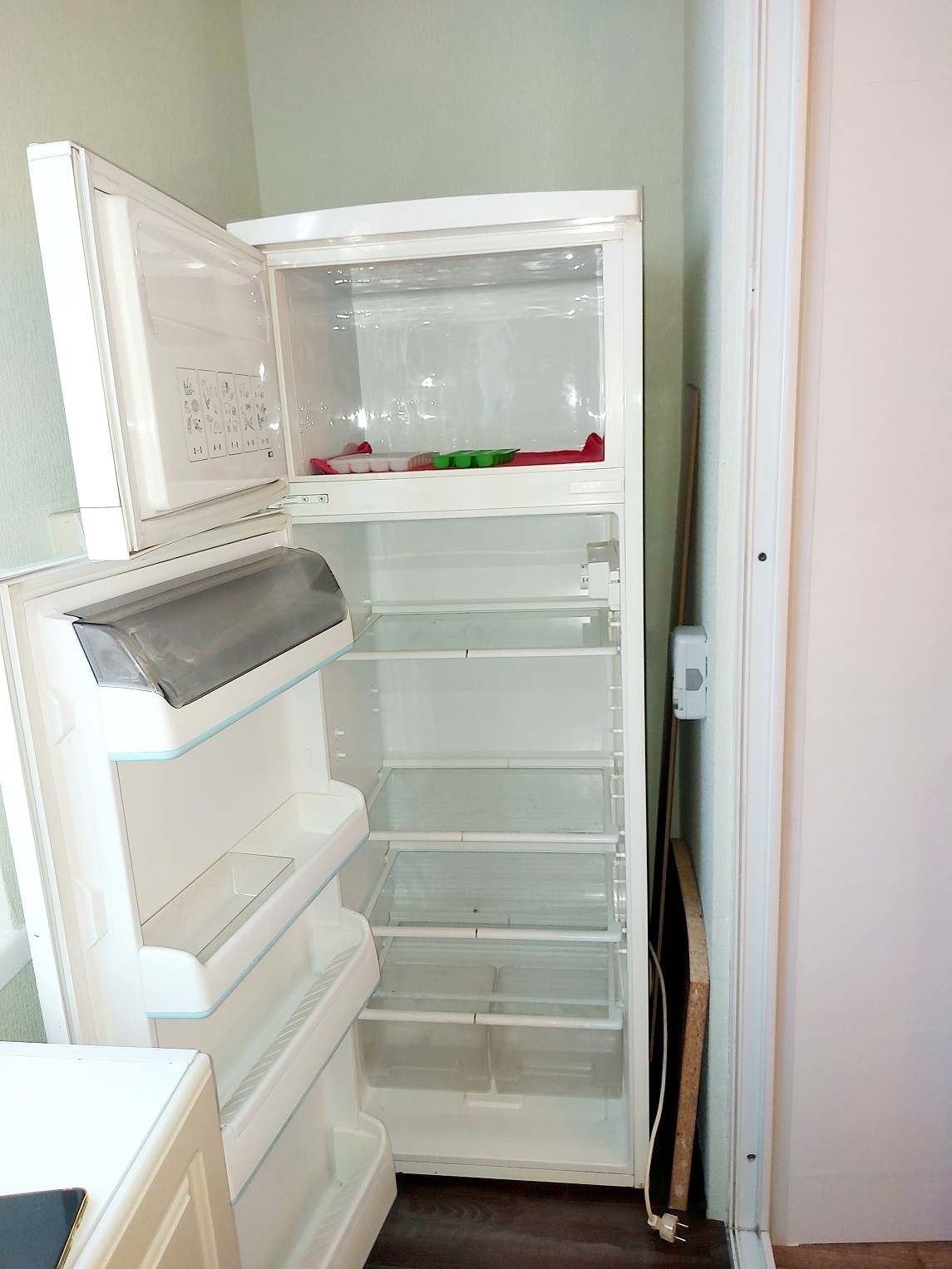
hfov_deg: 56.8
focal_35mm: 24
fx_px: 880
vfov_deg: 71.6
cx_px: 476
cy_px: 634
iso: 200
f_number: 1.8
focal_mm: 5.23
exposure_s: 1/50
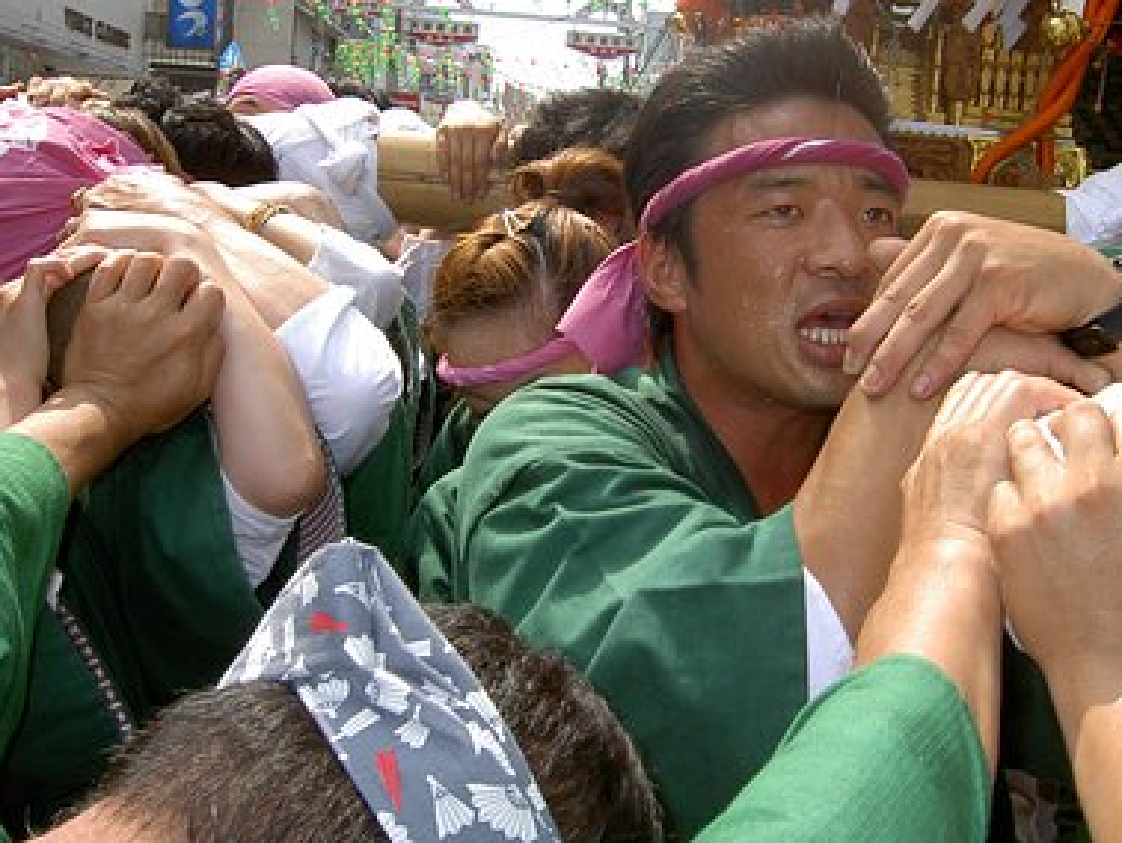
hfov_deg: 41.1
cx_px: 638
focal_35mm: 46
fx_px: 1492
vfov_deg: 31.5
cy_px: 350
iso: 50
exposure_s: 1/200
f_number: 4.7
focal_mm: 5.6
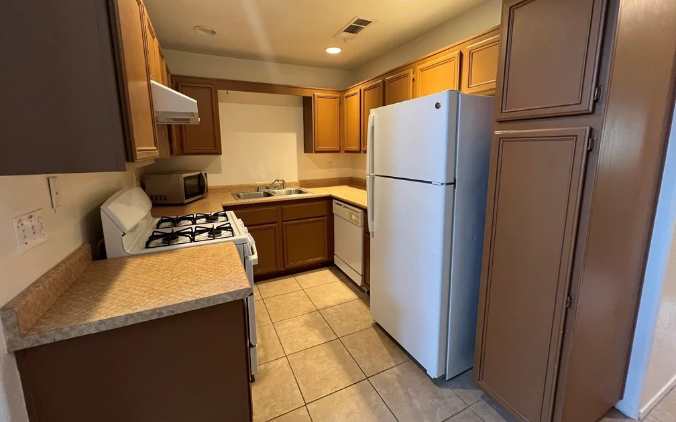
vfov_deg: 78.5
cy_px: 193
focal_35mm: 14
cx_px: 336
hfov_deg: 105.3
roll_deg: +0.2
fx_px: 258
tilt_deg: -9.6
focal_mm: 1.57
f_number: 1.8
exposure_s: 1/60
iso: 250
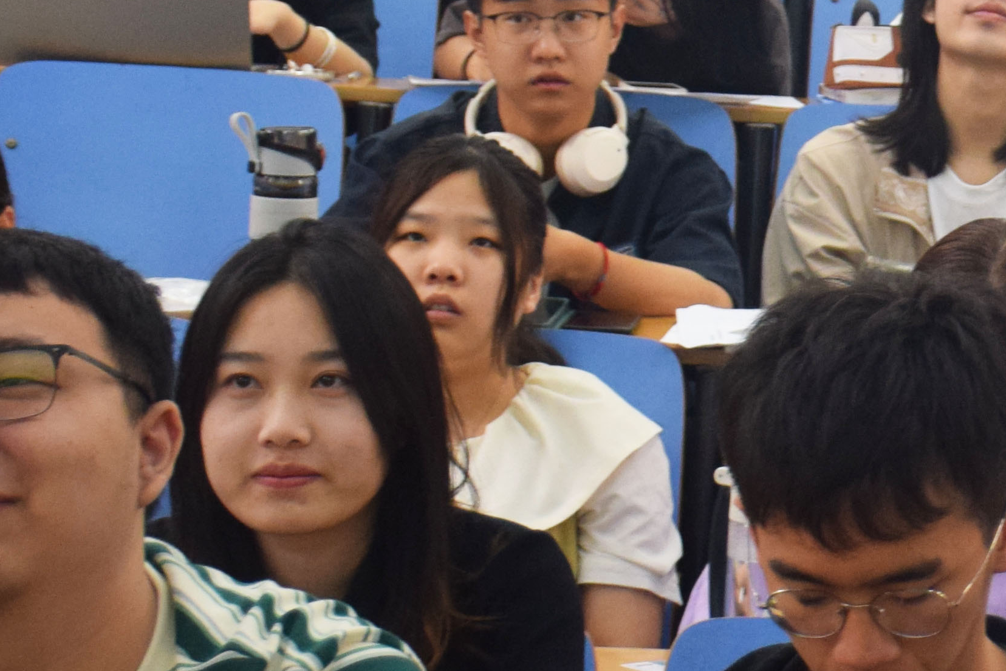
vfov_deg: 8.4
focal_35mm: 163
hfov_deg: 12.0
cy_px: 103
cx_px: 1554
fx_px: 4555
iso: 640
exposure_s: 1/60
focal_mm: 30
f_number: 4
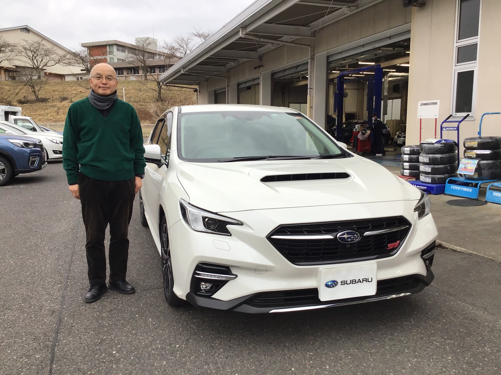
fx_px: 449
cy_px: 188
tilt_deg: -7.9
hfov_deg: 58.4
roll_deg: -0.7
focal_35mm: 31
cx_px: 250
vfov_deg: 45.4
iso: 32
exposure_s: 1/120
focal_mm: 3.3
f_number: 2.4
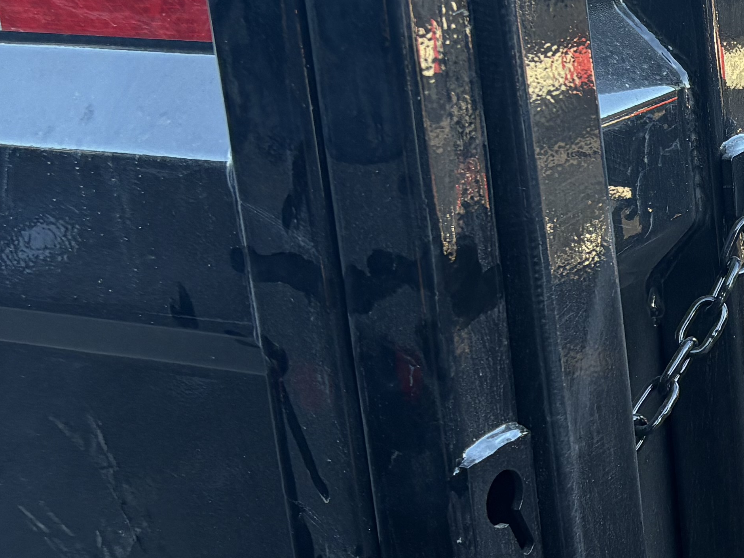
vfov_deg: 18.6
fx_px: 1698
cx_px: 974
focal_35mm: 79
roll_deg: +3.4
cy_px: 186
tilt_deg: -14.2
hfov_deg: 22.1
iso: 100
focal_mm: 5.96
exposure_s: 1/239
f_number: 1.6
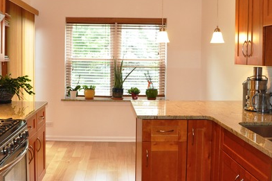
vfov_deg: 30.4
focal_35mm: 44
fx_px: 332
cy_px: 73
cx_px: 114
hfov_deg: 44.4
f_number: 5.6
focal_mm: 18
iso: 800
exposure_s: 1/50
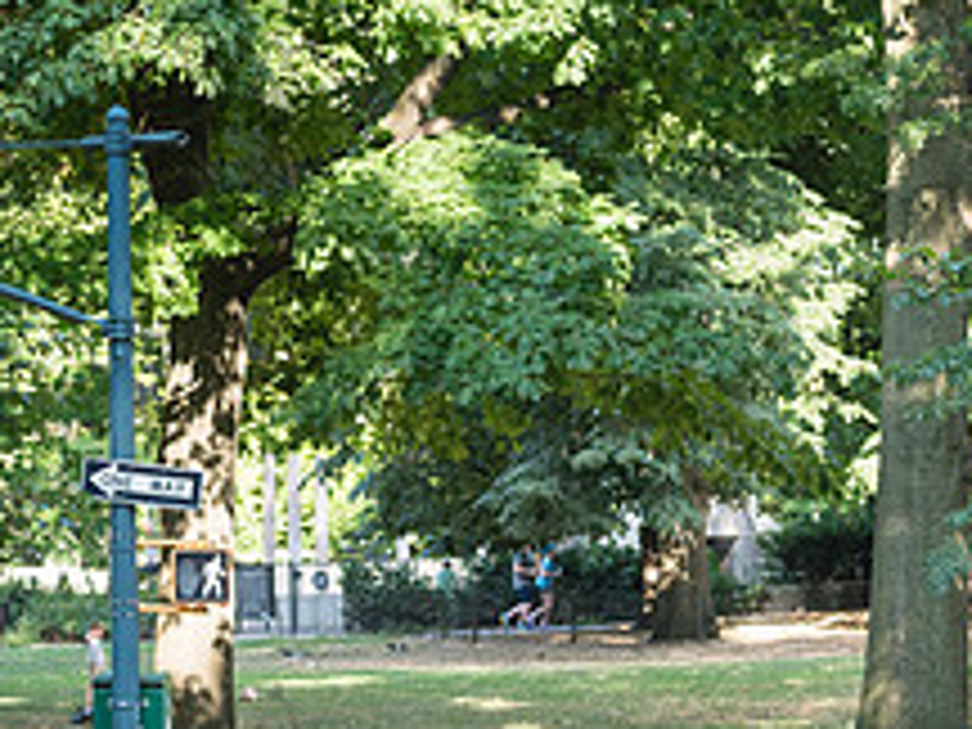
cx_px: 1143
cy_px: 758
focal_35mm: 238
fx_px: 6683
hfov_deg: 8.2
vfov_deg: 6.2
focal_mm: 92
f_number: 4.5
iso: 500
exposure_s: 1/250
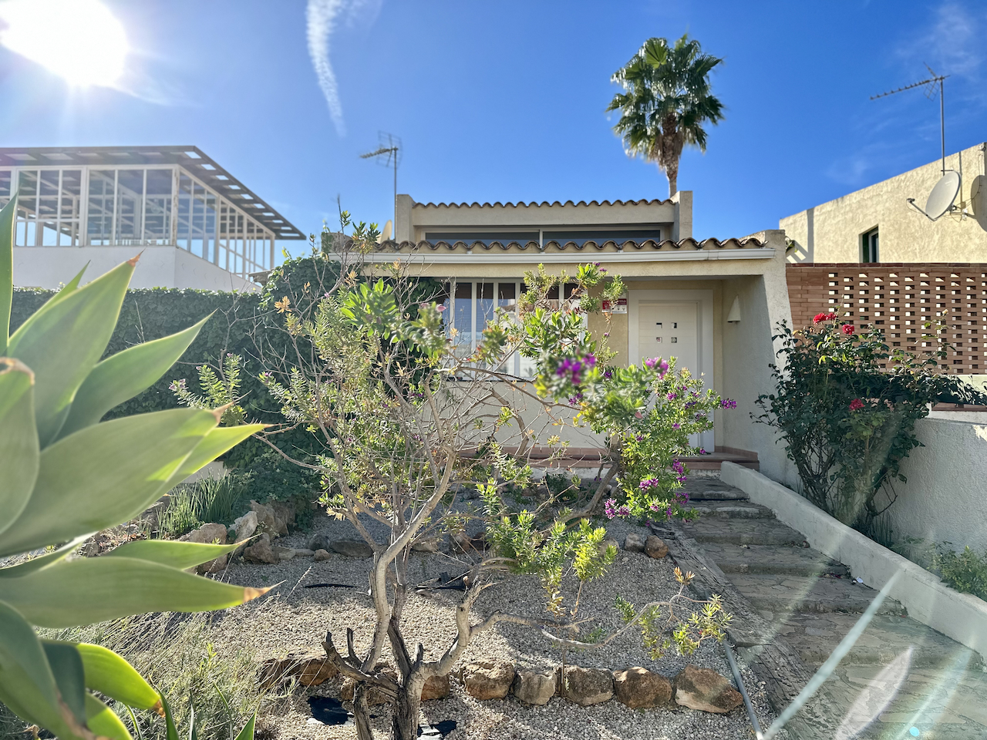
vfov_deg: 56.8
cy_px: 370
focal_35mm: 24
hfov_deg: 71.6
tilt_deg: +2.5
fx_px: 684
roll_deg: -0.1
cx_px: 494
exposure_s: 1/2410
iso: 80
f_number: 1.78
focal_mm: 6.86
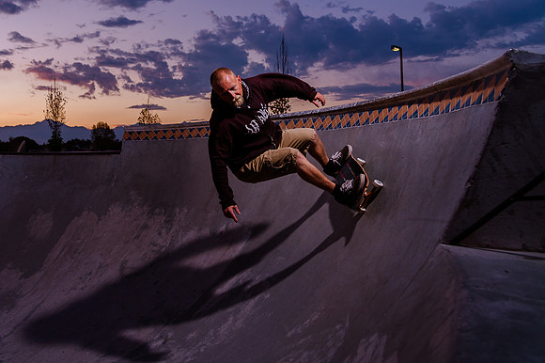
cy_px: 116
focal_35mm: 33
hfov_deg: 55.8
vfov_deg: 39.3
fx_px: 501
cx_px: 179
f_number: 4
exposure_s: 1/200
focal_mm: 24
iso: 500
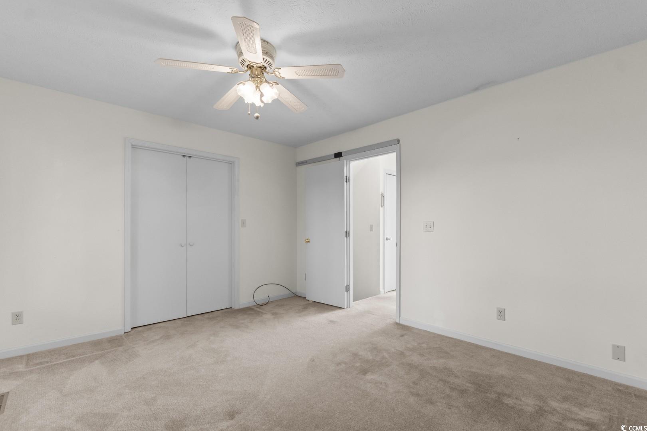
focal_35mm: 15
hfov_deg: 100.4
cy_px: 216
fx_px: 270
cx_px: 324
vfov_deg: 77.3
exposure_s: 2
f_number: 4.5
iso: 100
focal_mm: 10
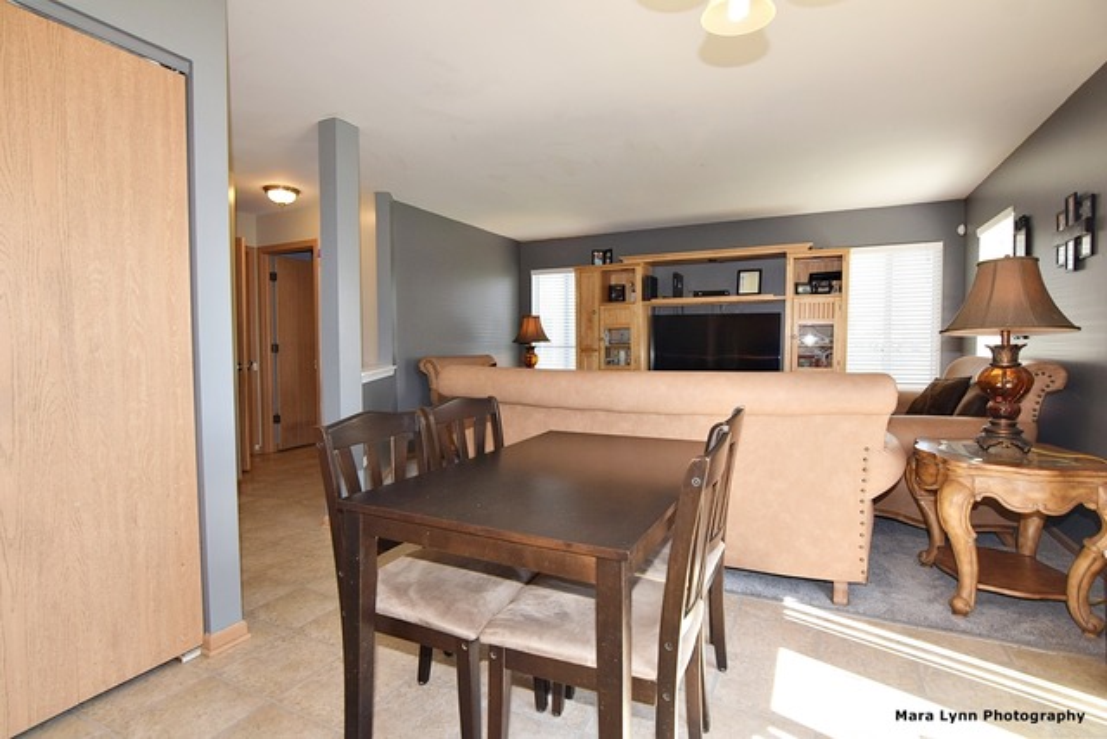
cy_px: 370
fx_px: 507
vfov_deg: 72.1
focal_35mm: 16
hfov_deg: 95.0
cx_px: 554
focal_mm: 11
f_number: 5.6
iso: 360
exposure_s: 1/125
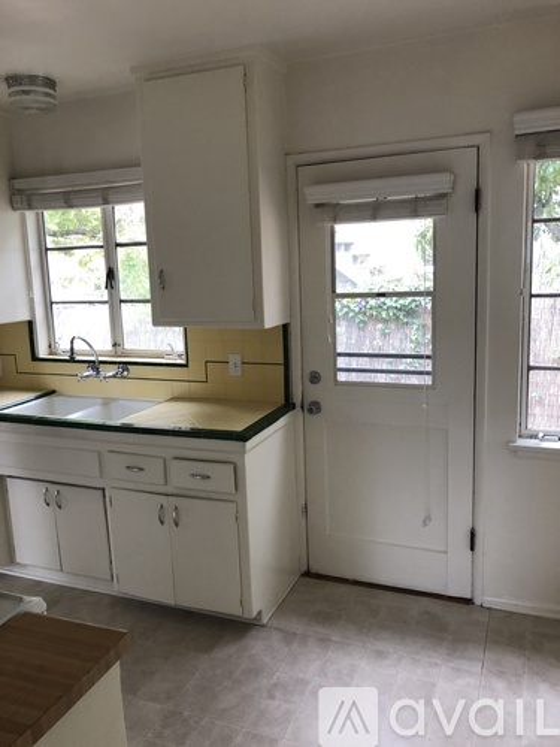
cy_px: 374
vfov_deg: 63.4
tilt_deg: -9.6
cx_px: 280
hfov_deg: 49.7
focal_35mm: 28
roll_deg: +2.1
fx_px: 604
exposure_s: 1/30
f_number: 1.8
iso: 32
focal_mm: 3.99
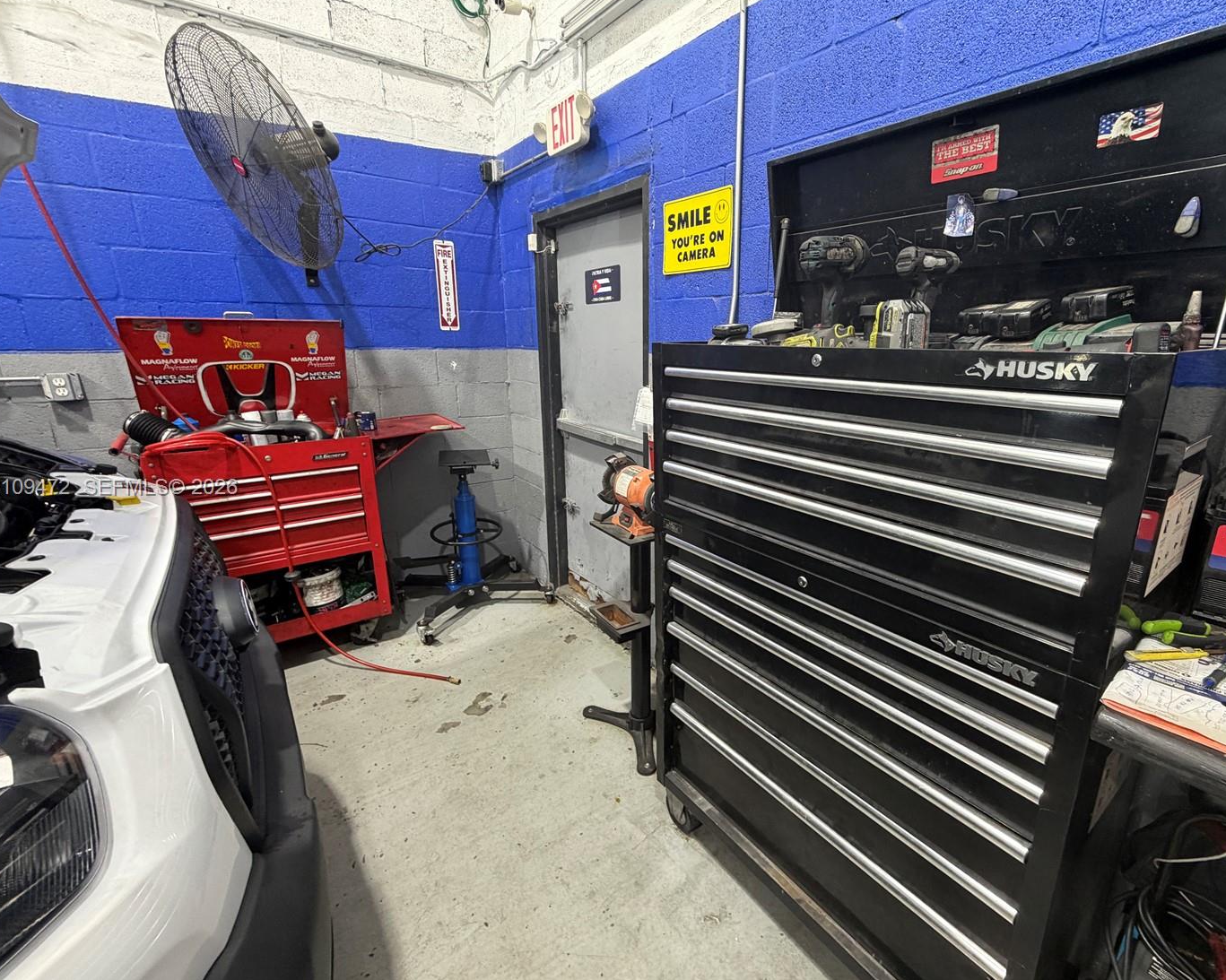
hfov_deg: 92.8
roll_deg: -0.8
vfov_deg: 80.4
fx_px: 580
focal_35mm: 16
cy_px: 489
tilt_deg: -14.8
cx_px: 676
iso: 250
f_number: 2.2
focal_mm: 2.22
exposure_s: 1/60
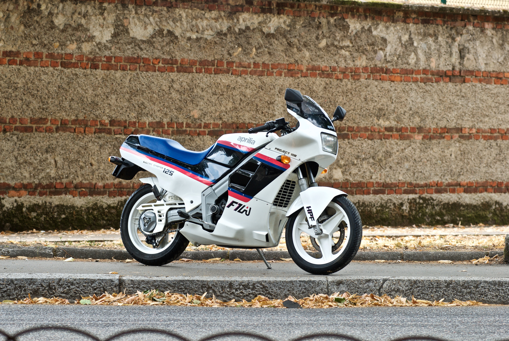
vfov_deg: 8.7
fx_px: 2229
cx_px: 254
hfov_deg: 13.0
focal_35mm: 158
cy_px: 170
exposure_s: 1/60
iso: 100
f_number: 5.6
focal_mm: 105
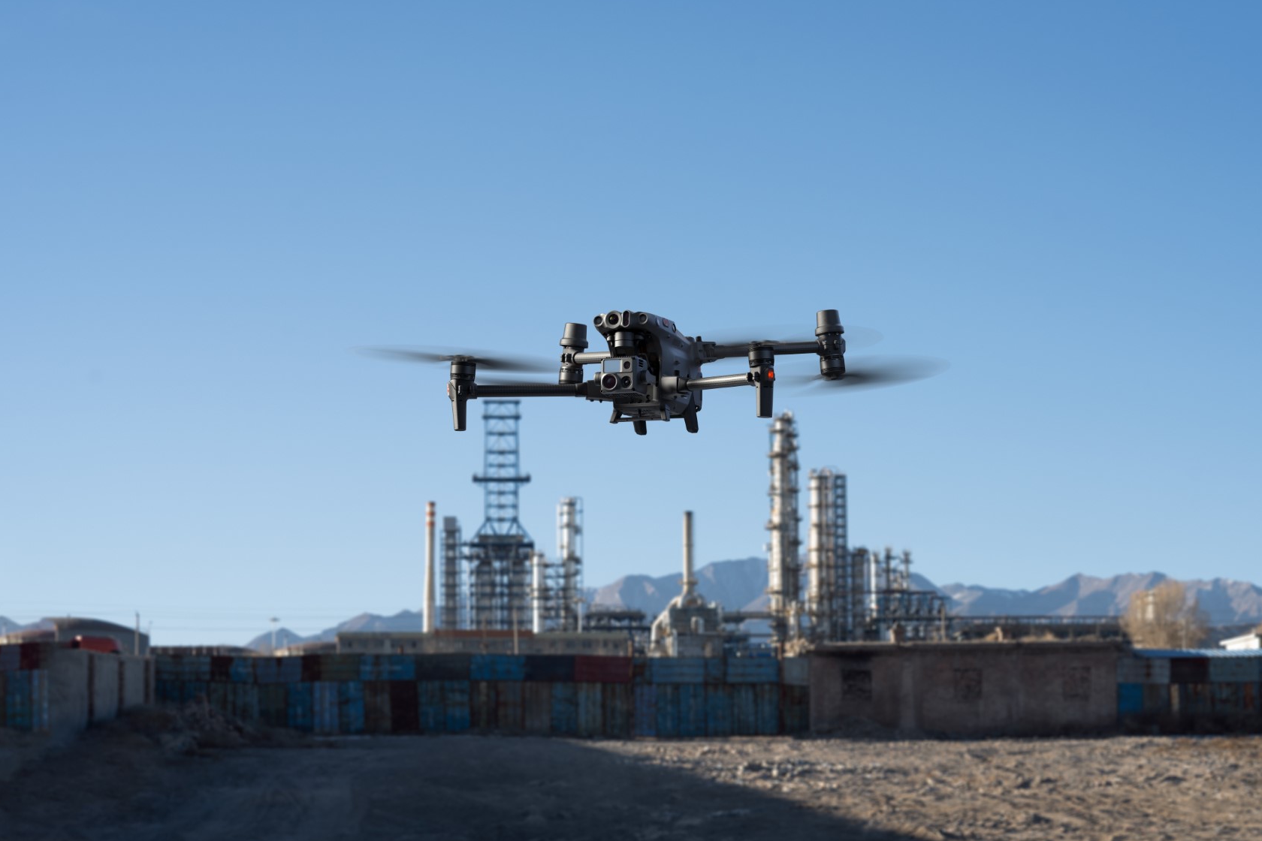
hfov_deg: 27.0
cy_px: 422
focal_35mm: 75
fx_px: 2629
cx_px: 662
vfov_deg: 18.2
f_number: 7.1
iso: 100
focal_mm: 70
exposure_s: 1/200
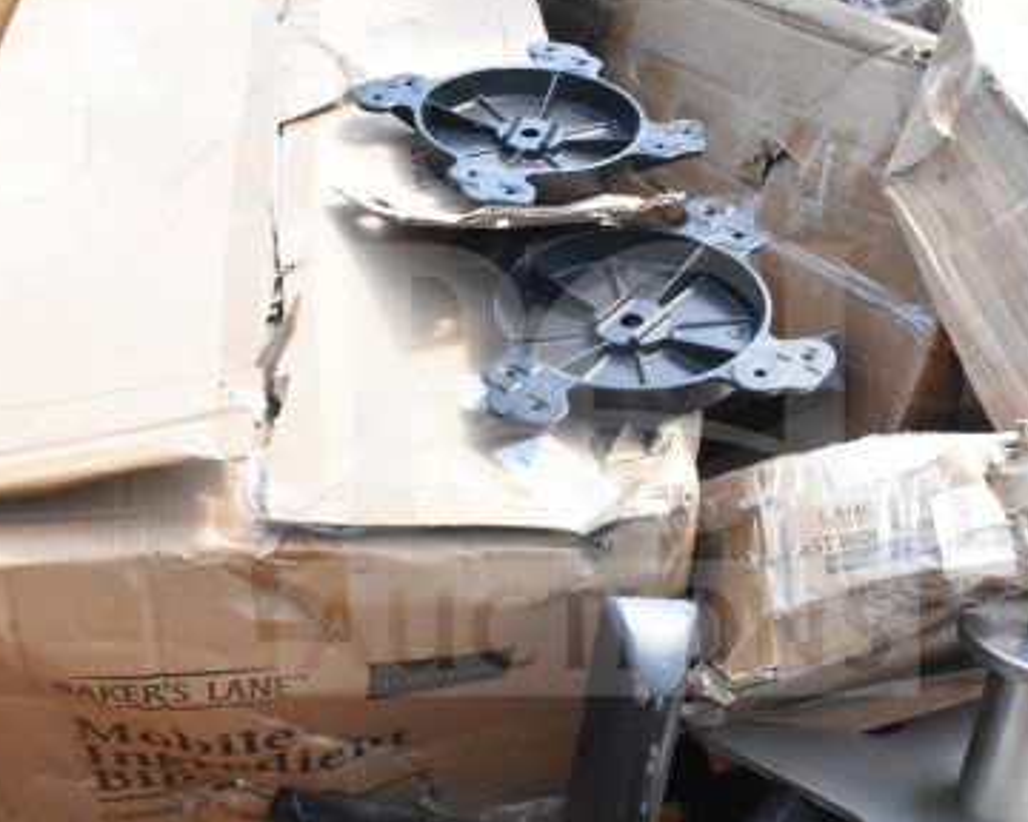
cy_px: 470
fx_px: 1308
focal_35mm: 43
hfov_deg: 42.8
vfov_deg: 34.8
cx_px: 597
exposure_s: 1/1000
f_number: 16
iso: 6400
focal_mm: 18
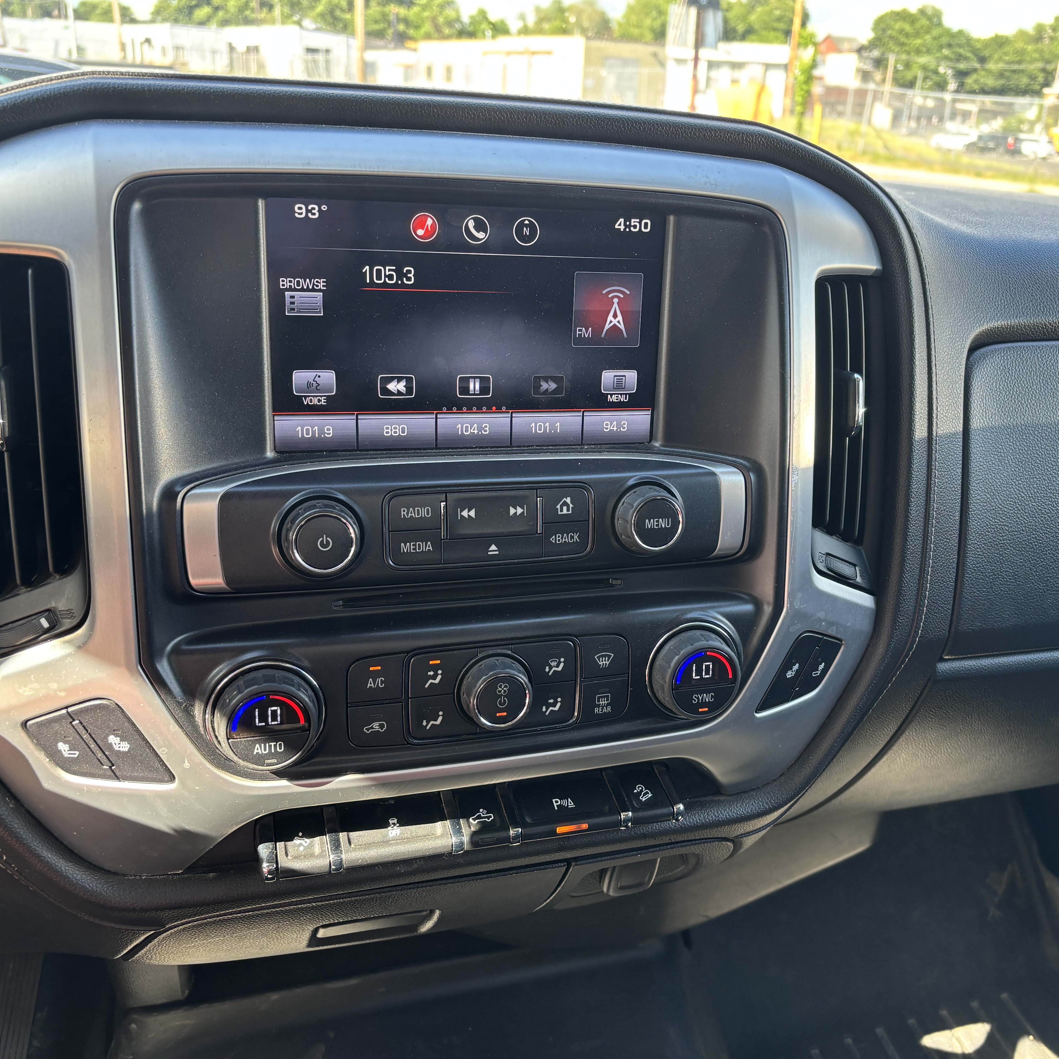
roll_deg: -2.8
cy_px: 527
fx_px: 1073
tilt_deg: -21.7
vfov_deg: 52.5
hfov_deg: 52.4
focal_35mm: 31
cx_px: 585
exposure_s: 1/121
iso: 64
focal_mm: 5.96
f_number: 1.6
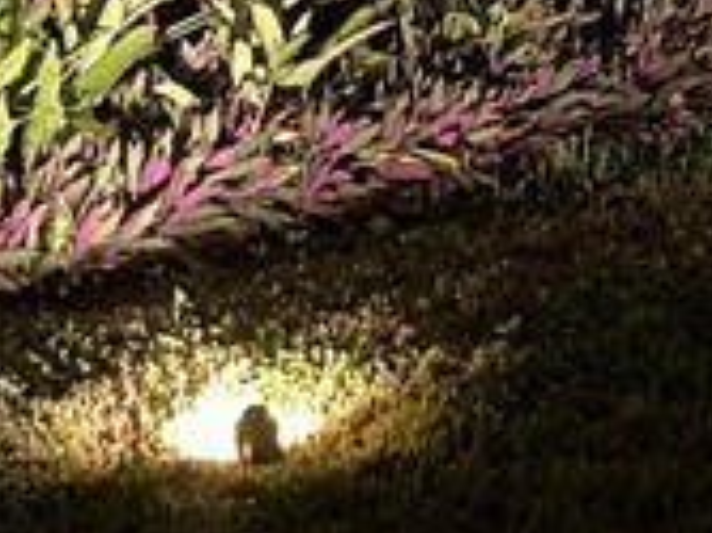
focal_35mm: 147
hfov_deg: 13.3
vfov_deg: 9.1
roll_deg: +0.3
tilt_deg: +4.7
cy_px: -759
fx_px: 3021
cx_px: 678
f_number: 1.78
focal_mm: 6.76
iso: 1000
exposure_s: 1/12
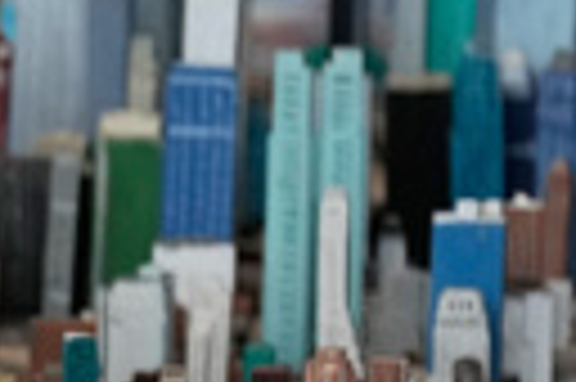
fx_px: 22068
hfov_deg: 1.5
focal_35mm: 1381
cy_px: 422
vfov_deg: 1.0
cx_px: -1548
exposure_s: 1/200
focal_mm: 173
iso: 1000
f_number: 2.8
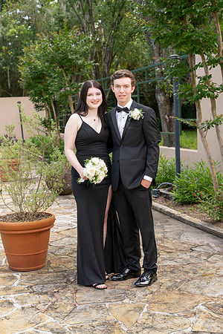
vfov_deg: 37.5
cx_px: 112
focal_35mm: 53
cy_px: 167
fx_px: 492
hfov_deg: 25.5
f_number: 5
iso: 500
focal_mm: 53
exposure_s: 1/200
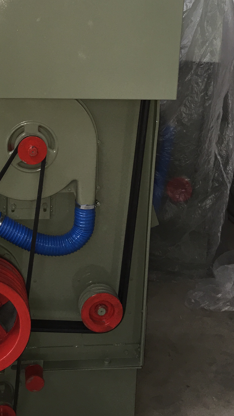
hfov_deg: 24.0
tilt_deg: -8.8
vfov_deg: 41.1
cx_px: 45
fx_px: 541
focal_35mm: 49
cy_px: 113
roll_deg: -1.9
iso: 160
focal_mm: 4.15
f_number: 2.2
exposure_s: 1/24
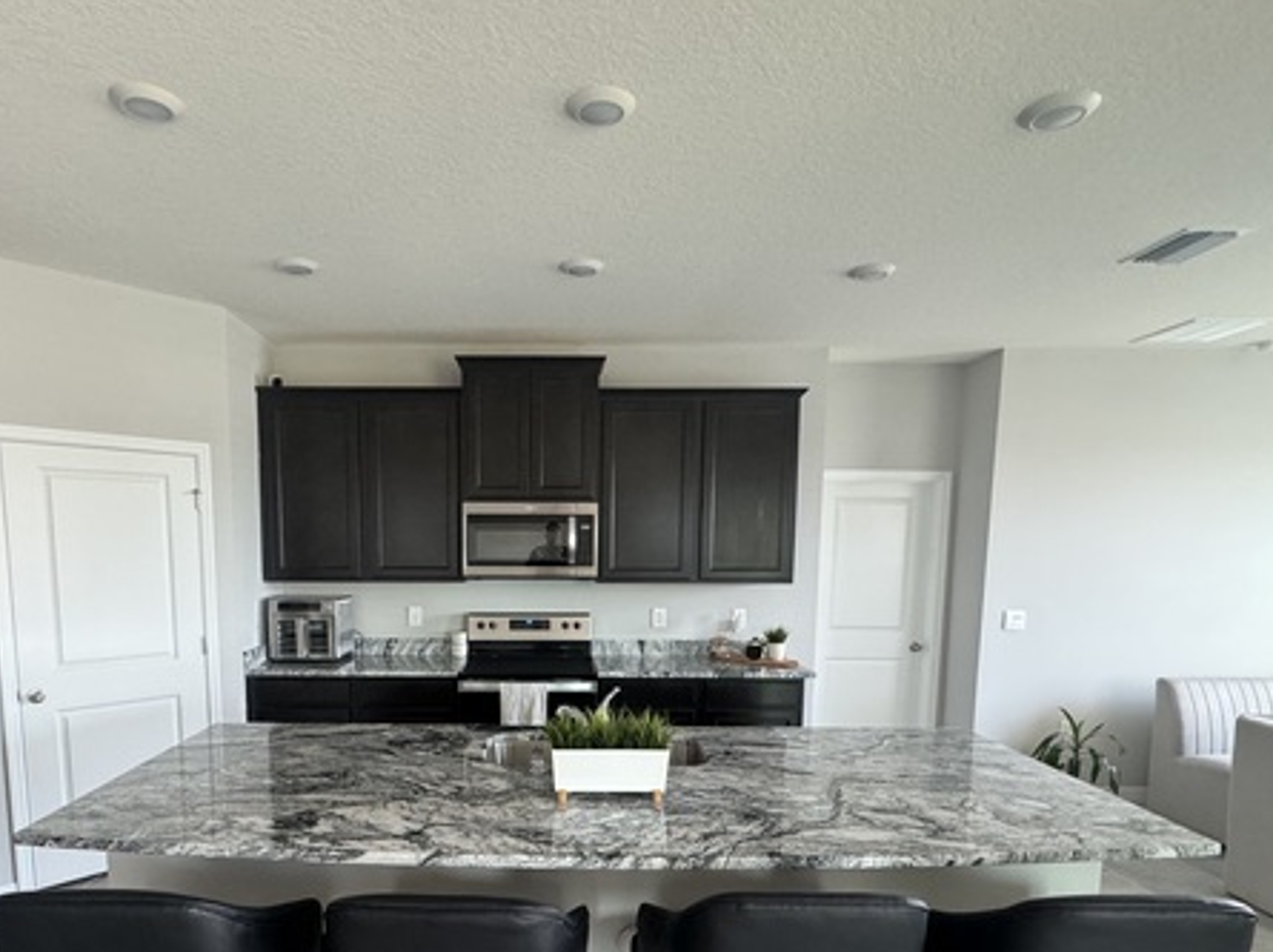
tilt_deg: -7.0
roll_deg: -1.0
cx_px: 545
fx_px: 772
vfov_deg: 61.8
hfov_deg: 78.6
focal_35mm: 21
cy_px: 635
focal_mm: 2.22
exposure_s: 1/60
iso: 320
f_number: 2.2
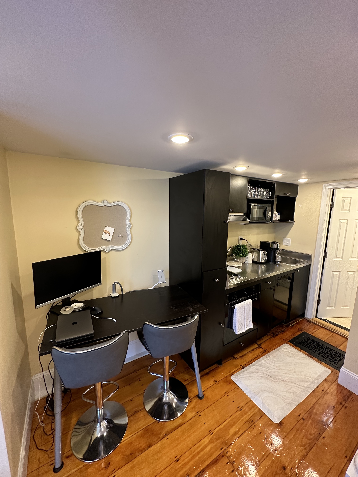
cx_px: 179
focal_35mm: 14
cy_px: 238
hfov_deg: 85.7
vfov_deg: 102.1
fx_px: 193
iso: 200
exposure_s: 1/60
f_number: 2.2
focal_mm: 2.22
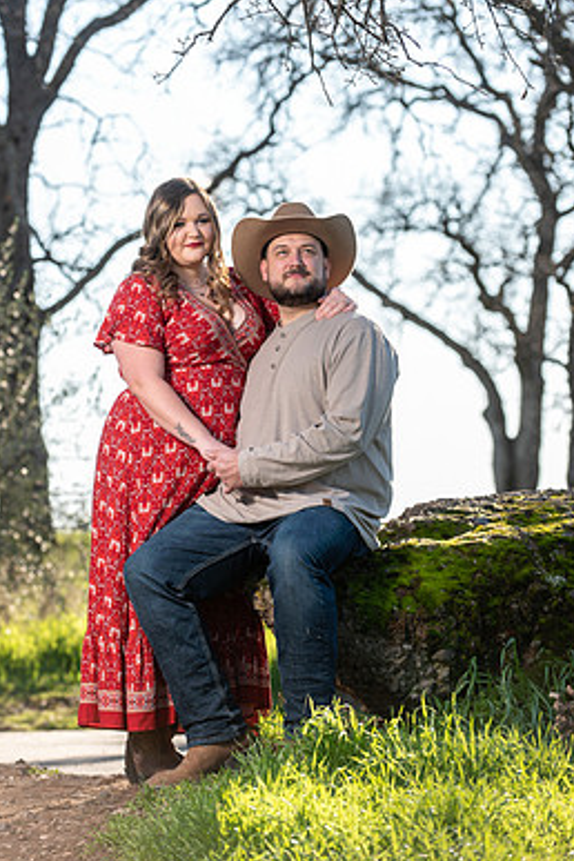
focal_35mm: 157
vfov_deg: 13.1
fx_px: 3755
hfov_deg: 8.7
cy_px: 376
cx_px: 256
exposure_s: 1/250
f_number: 4
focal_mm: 135
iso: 50
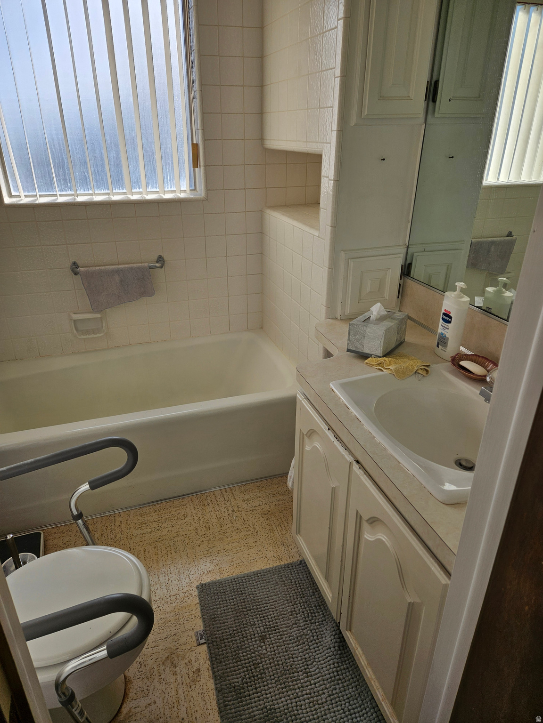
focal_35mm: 23
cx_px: 272
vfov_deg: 73.9
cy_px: 362
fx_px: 481
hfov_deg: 58.9
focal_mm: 5.4
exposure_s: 1/477
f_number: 1.8
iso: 25
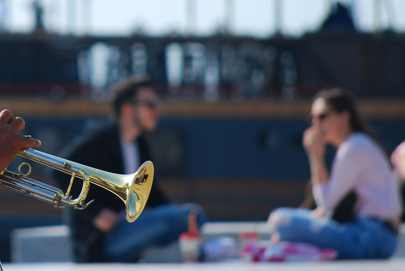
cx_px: 62
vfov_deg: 2.2
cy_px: 35
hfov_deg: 3.3
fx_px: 6963
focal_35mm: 618
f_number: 5.6
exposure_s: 1/320
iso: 100
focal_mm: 200
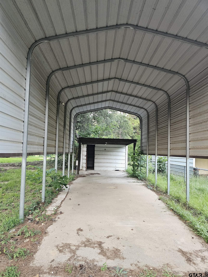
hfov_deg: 58.9
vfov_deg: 73.9
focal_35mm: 23
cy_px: 138
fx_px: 184
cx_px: 104
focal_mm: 6.3
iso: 640
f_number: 1.7
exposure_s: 1/120
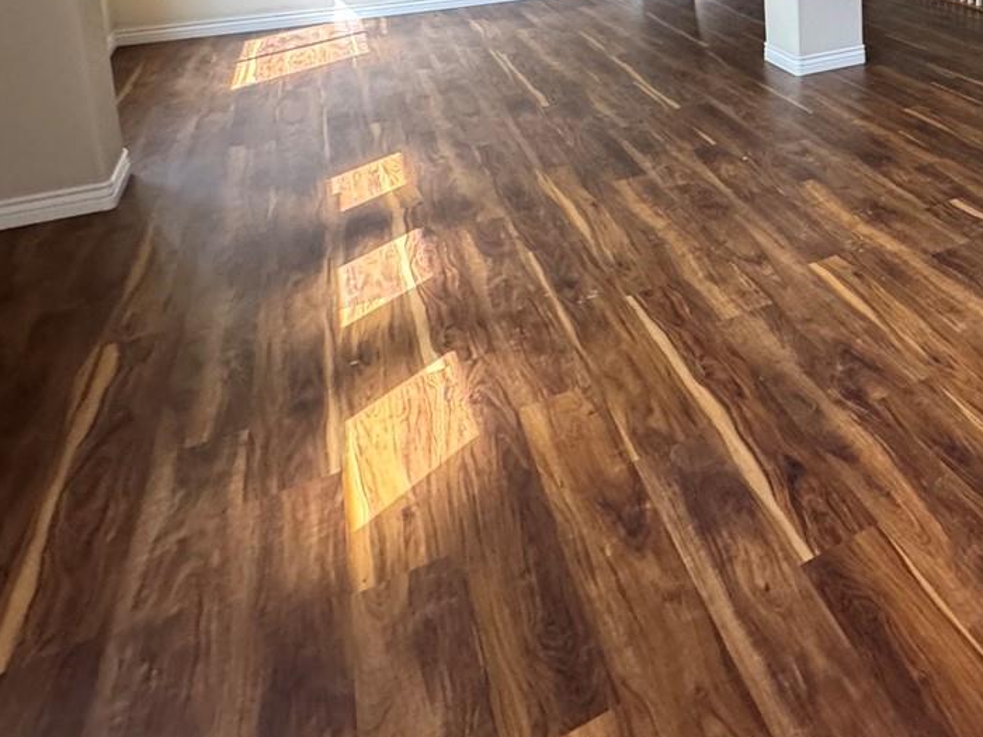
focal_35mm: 32
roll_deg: -0.5
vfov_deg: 37.1
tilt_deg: -8.1
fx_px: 909
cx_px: 941
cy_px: -73
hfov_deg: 48.7
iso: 320
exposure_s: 1/85
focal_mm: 2.22
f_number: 2.2
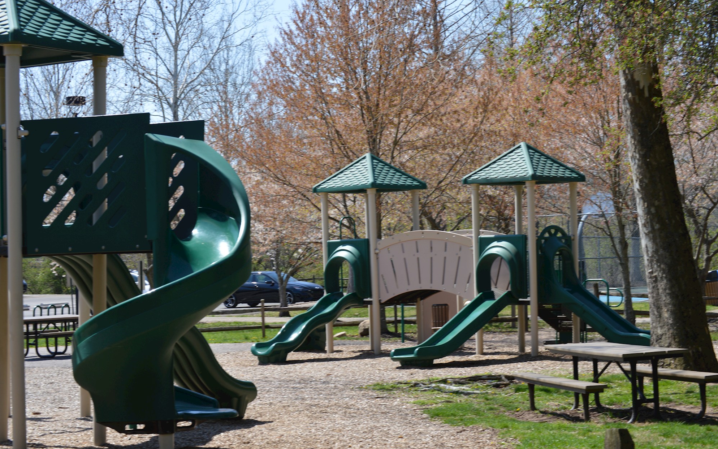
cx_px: 360
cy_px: 214
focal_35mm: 85
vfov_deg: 15.5
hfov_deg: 24.5
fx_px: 1654
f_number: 8
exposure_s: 1/200
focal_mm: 55
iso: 100
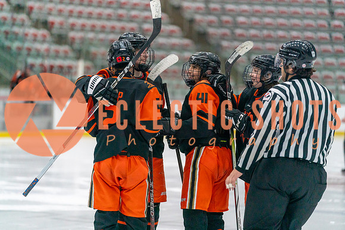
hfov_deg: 11.5
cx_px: 172
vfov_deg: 7.7
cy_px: 115
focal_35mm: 179
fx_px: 1716
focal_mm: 179
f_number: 2.8
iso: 3200
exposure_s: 1/1250
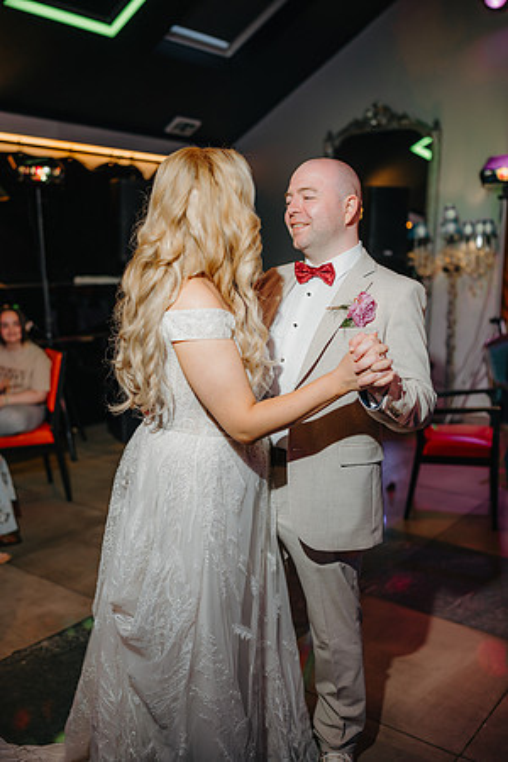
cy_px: 381
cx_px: 254
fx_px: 741
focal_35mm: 35
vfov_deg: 54.4
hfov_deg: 37.9
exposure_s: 1/200
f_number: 1.8
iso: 200
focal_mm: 35
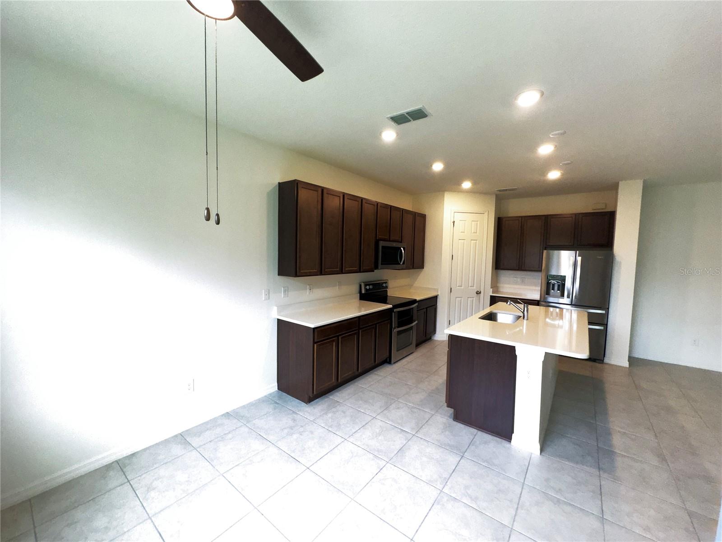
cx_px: 361
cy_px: 271
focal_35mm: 14
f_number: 2.2
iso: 400
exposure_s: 1/120
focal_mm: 2.22
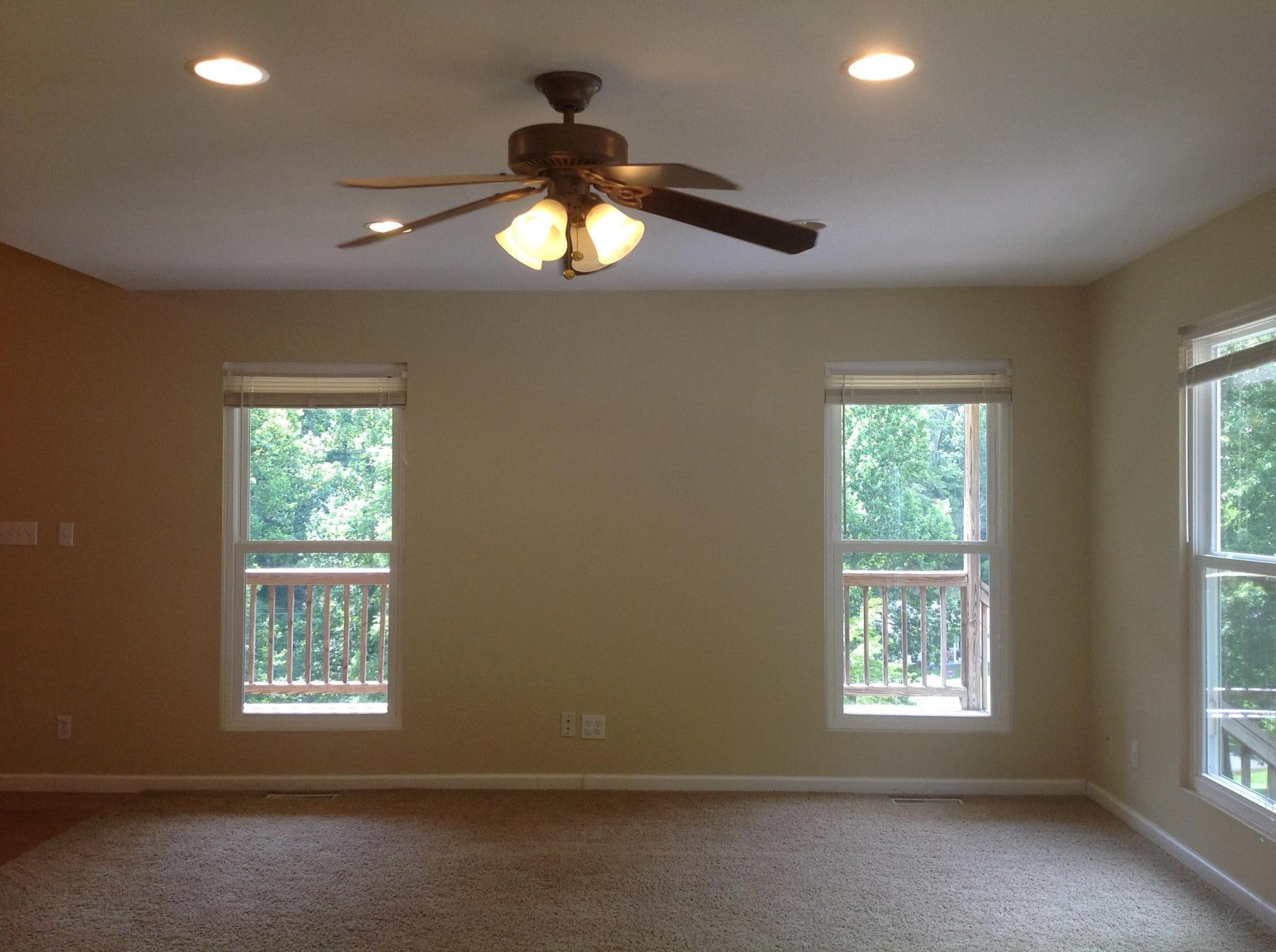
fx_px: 1288
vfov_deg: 40.6
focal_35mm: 35
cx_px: 638
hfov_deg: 52.7
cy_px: 476
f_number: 2.4
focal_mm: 4.28
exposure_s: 1/120
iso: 80
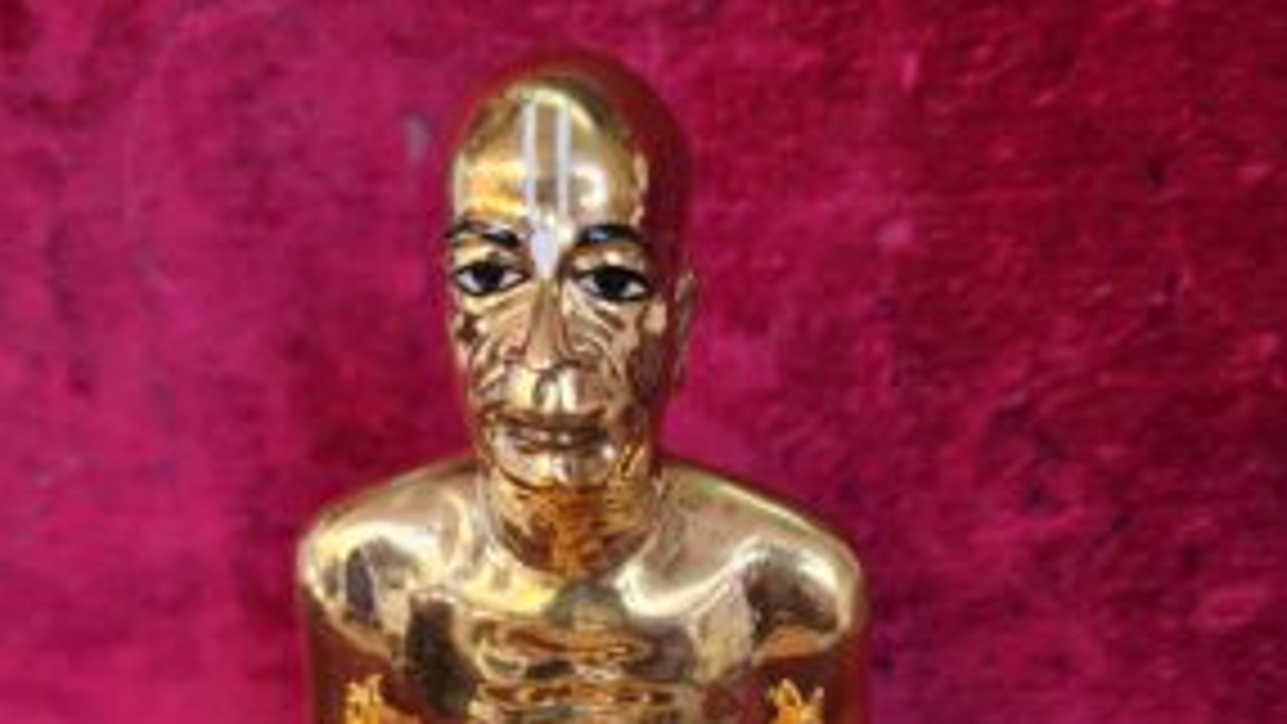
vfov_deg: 31.4
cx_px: 634
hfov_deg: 56.6
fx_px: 1195
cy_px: 711
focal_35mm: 35
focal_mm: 6.4
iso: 50
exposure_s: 1/100
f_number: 1.8
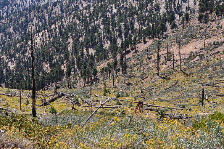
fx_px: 360
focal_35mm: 58
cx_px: 127
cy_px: -1
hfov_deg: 34.5
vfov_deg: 22.4
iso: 220
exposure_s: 1/400
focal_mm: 18
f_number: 10
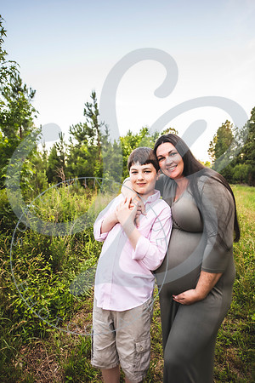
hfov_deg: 53.1
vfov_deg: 73.7
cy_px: 192
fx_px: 255
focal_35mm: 24
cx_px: 128
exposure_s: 1/125
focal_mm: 24
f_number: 2.8
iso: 200
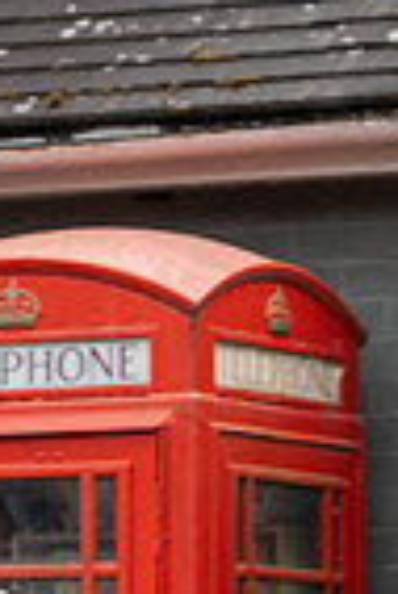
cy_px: 724
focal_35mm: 341
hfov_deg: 4.0
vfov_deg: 6.0
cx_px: 139
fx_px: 5641
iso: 640
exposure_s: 1/800
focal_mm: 70
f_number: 4.5
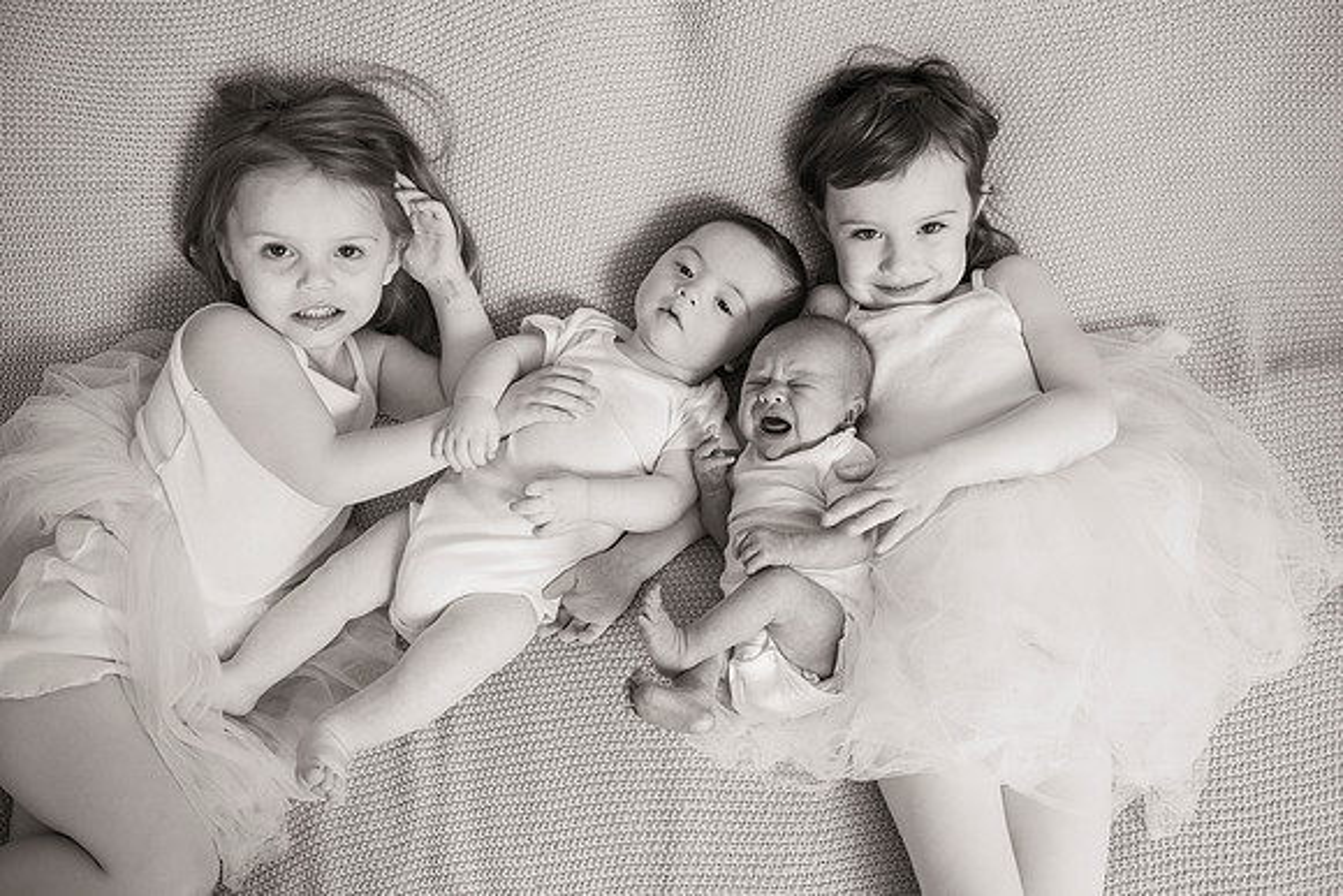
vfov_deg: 40.3
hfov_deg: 57.6
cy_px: 453
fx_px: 1221
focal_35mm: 33
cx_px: 687
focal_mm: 32
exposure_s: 1/125
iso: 200
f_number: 3.5
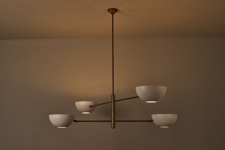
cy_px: 75
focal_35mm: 58
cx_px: 112
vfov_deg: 23.4
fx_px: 362
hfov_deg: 34.5
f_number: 11
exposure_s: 1/8
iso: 100
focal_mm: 58
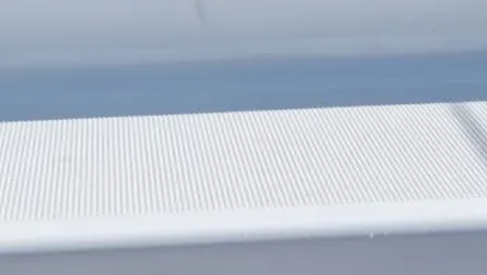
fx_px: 1537
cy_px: -42
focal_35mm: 119
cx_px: 194
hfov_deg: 18.0
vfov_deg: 10.1
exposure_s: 1/1408
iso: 25
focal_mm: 5.9
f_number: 2
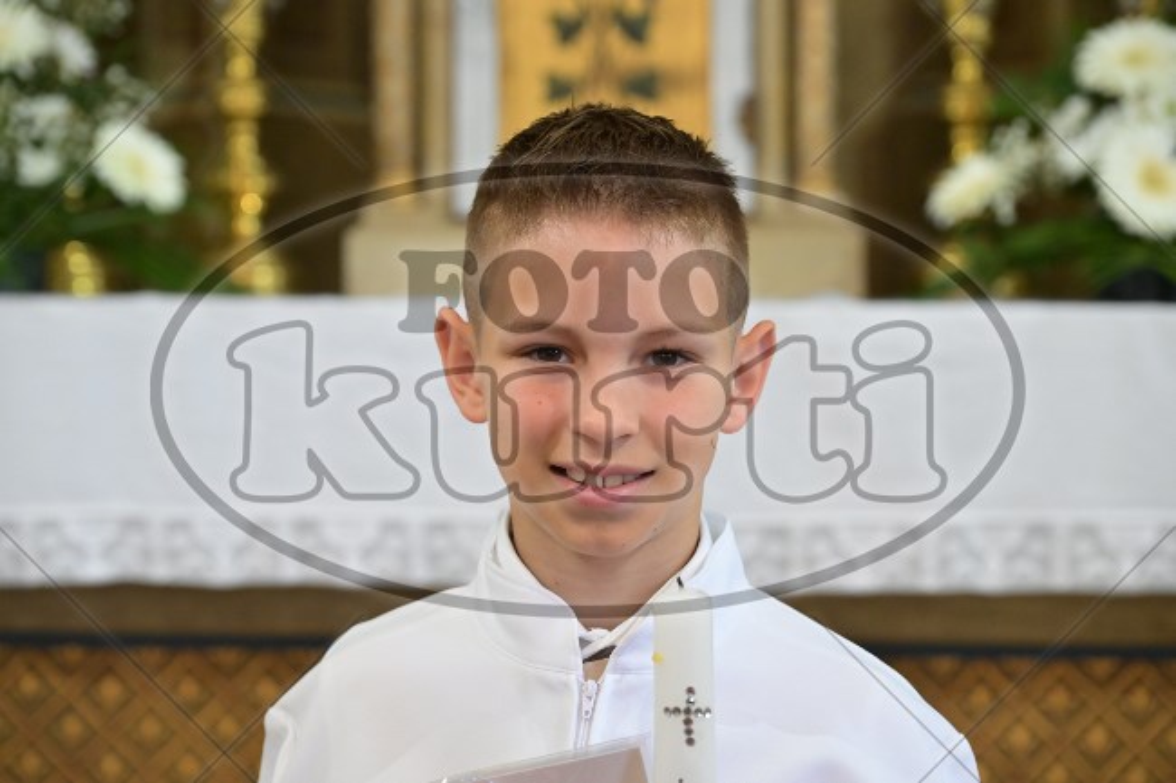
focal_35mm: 91
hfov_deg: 22.4
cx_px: 588
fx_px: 2972
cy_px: 392
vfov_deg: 15.0
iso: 5000
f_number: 5
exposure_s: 1/125
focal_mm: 91
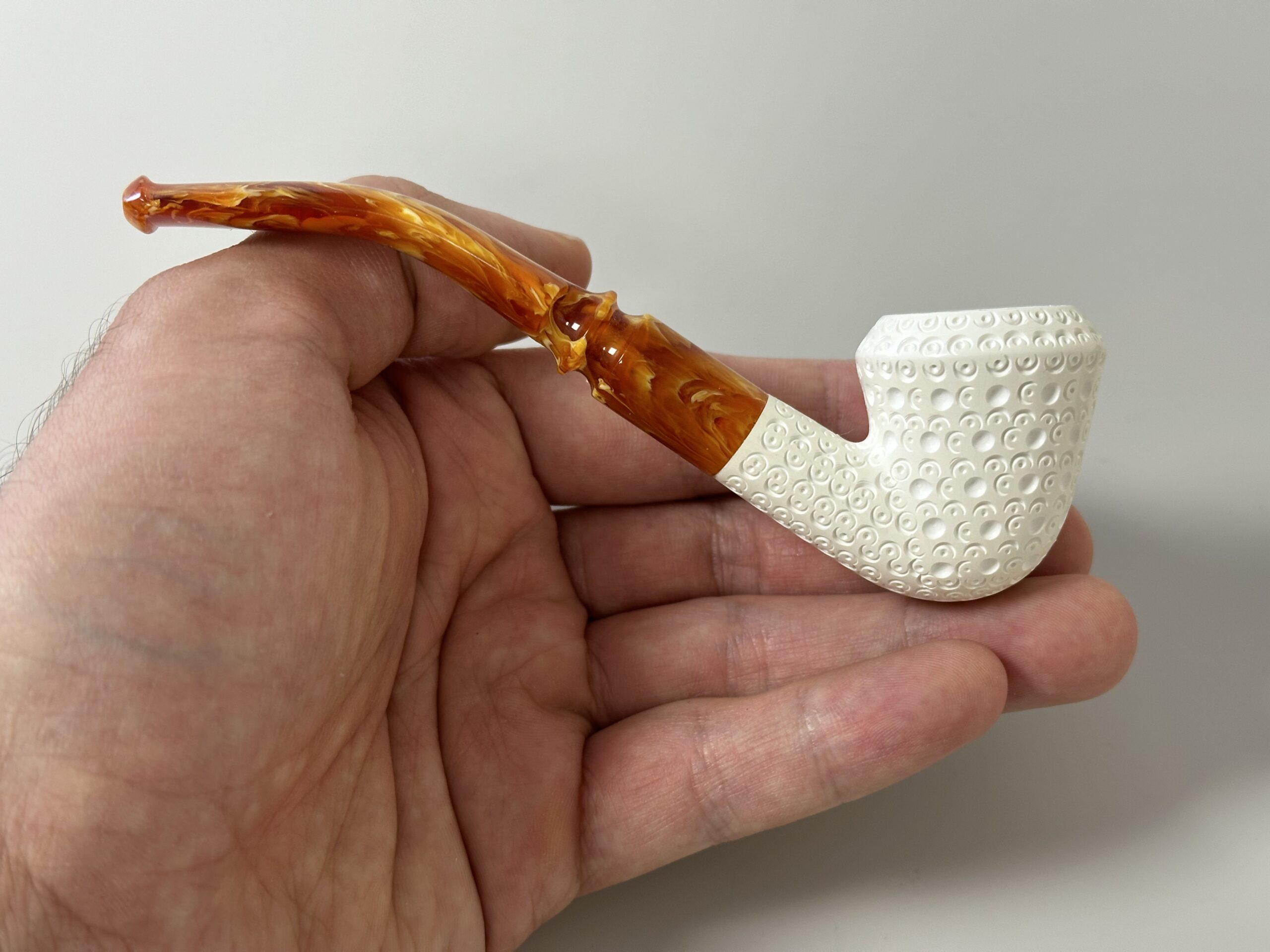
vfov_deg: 30.3
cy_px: 476
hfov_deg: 39.7
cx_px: 635
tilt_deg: -57.5
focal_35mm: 48
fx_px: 1761
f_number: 1.78
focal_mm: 6.86
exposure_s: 1/50
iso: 80
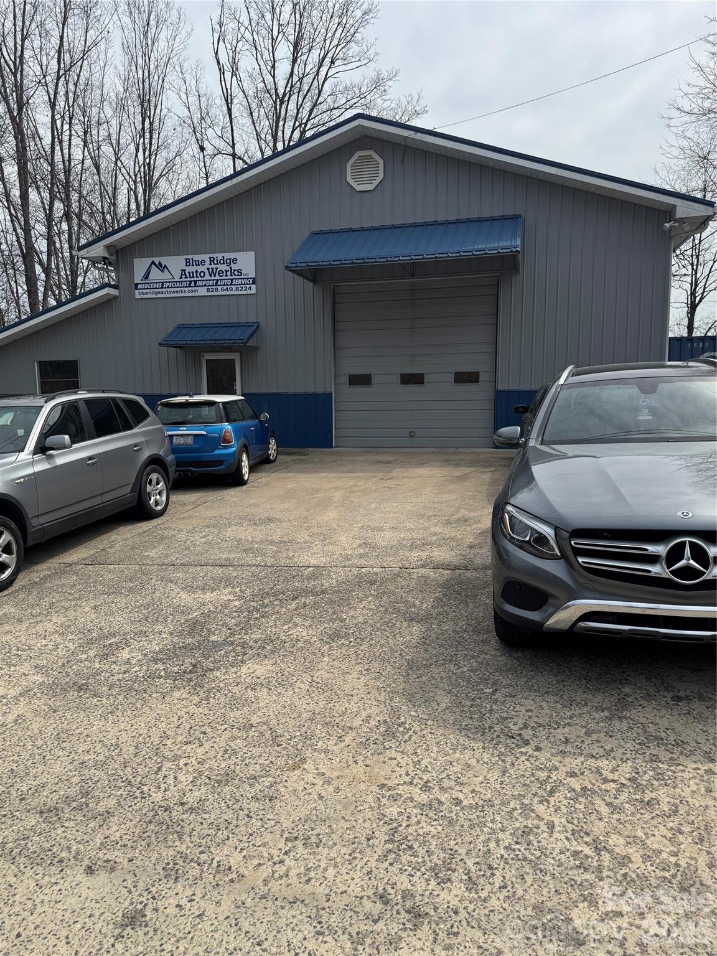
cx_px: 358
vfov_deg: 71.6
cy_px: 478
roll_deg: +2.5
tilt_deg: -3.9
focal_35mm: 24
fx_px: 663
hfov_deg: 56.8
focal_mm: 6.76
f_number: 1.78
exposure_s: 1/4608
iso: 80
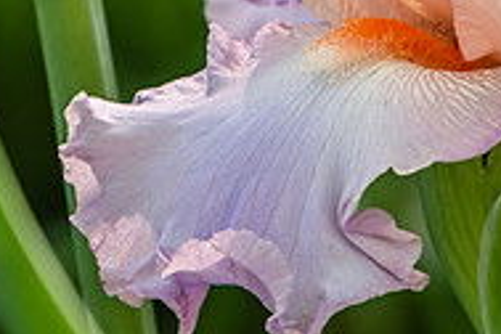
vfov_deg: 1.5
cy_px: -9
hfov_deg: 2.2
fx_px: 13039
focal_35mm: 937
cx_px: 535
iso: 400
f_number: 5
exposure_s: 1/250
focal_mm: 200
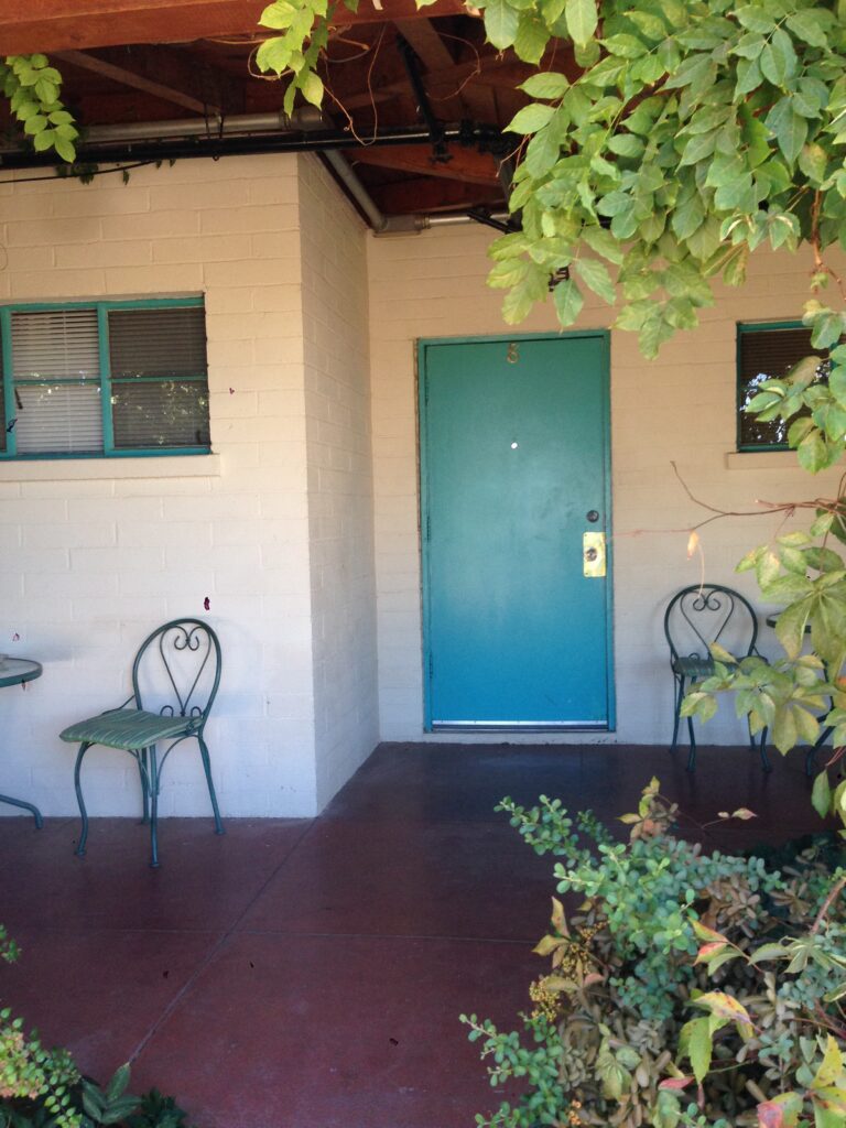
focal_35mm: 33
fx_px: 1075
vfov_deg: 55.4
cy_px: 564
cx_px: 423
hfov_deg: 42.9
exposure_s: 1/120
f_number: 2.4
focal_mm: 4.12
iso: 100
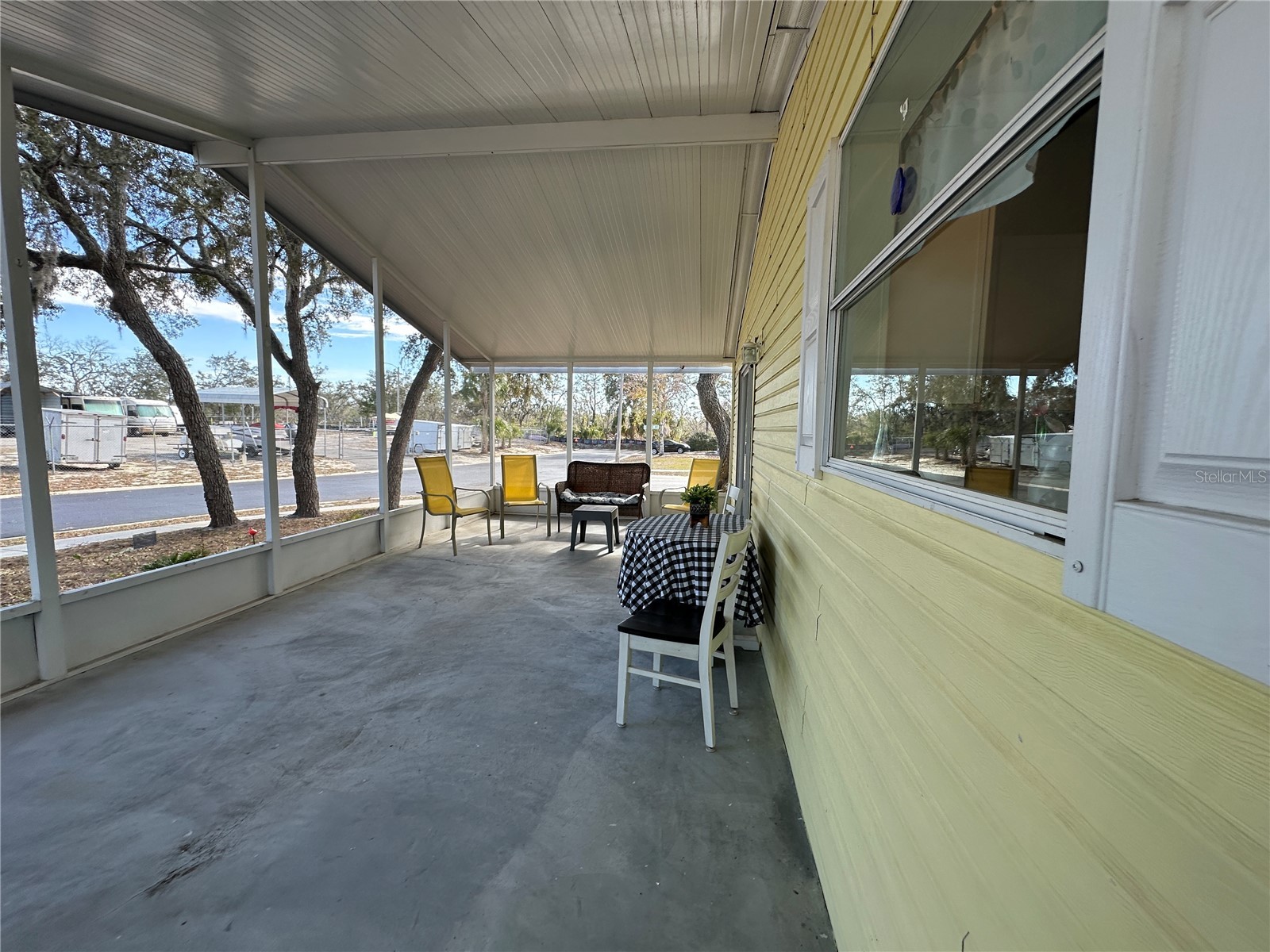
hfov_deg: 102.1
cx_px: 635
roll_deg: -1.1
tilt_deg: -5.5
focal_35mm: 14
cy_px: 476
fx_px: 514
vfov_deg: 85.7
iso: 40
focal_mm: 2.22
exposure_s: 1/196
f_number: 2.2
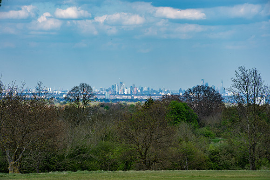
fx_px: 1509
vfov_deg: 6.8
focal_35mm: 201
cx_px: 135
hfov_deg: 10.2
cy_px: 90
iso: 110
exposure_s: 1/100
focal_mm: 200
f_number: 14
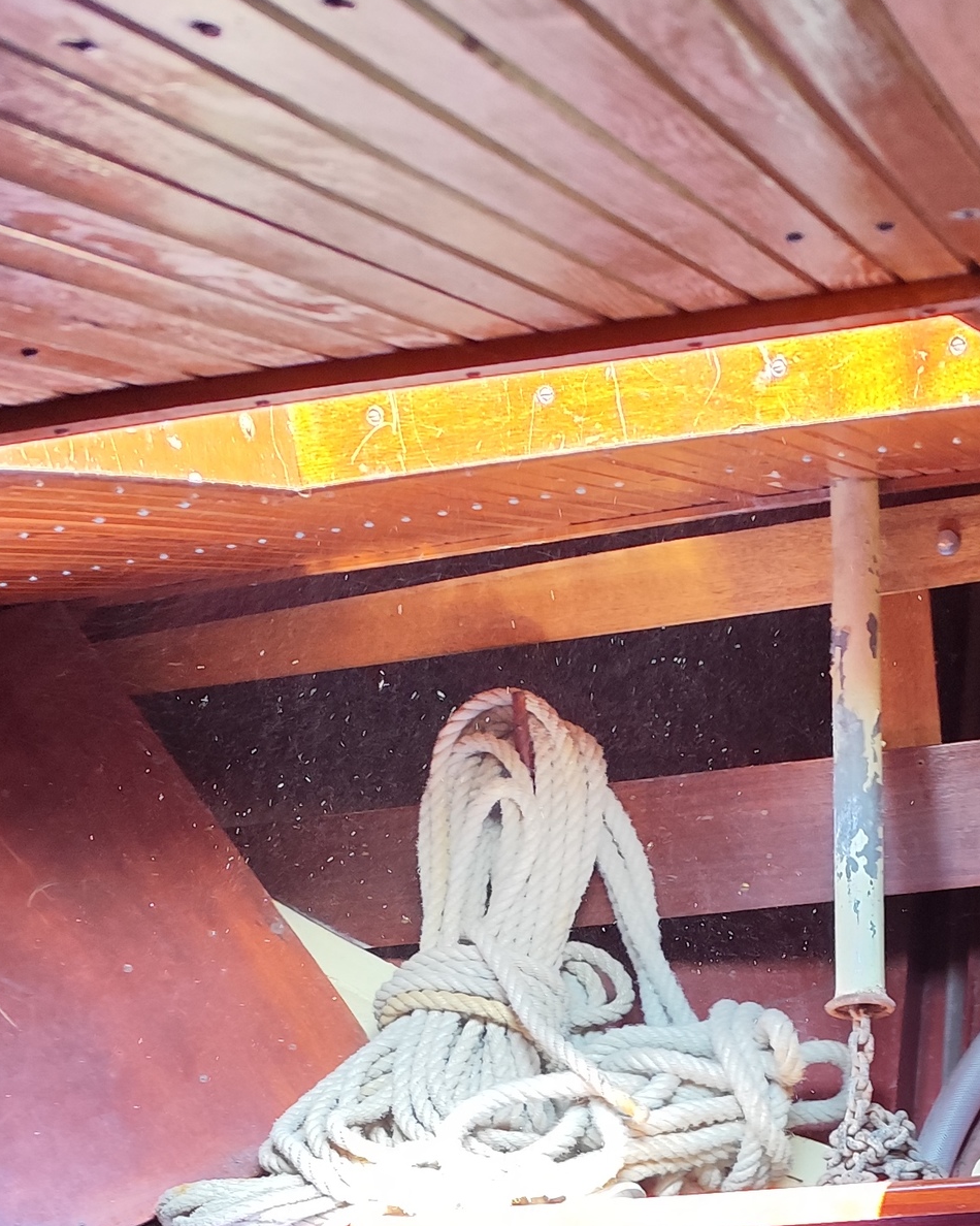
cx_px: 798
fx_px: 2285
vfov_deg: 26.1
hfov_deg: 23.8
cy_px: 1545
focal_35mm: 63
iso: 320
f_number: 1.65
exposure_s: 1/50
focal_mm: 6.19
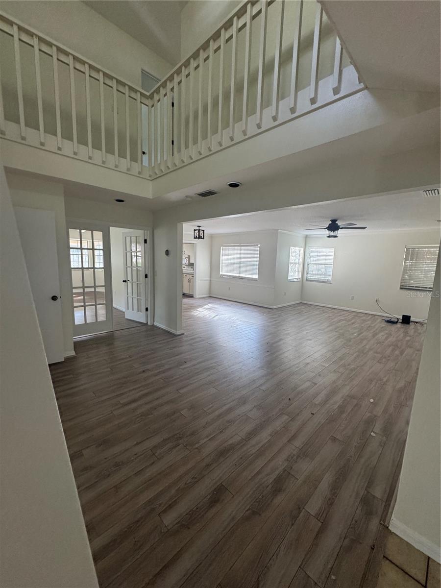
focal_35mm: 14
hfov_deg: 85.7
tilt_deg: -8.6
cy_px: 294
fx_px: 238
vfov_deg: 102.1
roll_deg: -1.2
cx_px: 220
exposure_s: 1/99
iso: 320
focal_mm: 2.22
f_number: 2.2
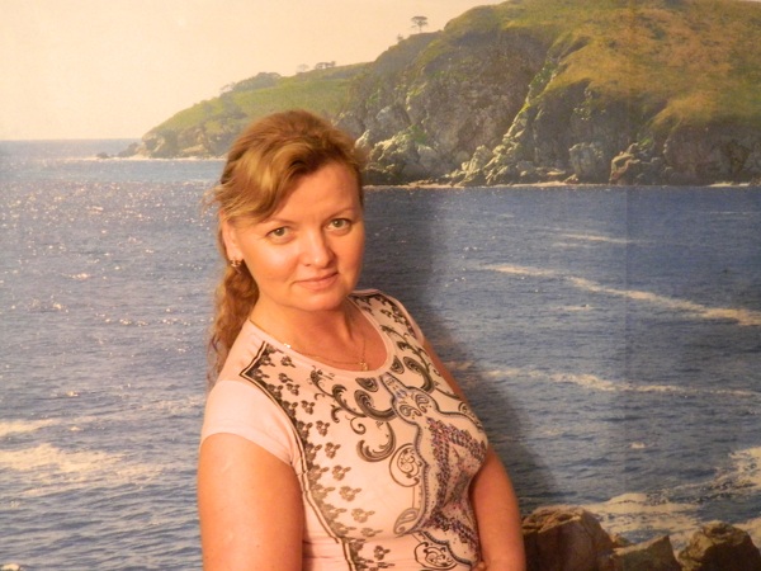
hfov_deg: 52.6
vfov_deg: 40.7
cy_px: 286
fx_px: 769
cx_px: 380
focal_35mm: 35
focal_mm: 6.2
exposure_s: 1/3
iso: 800
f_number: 3.3
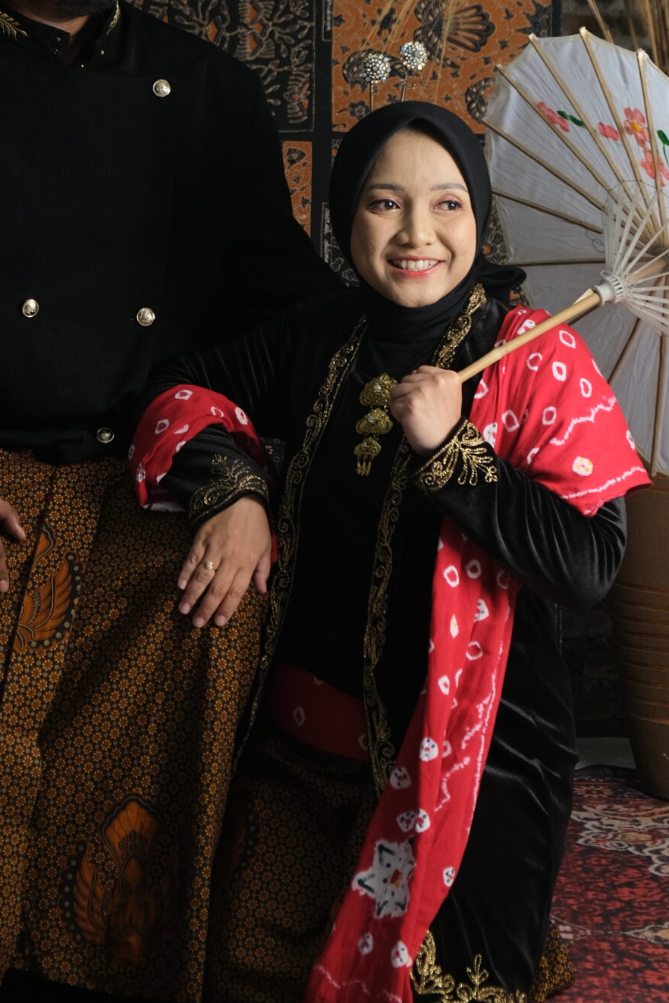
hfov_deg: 11.6
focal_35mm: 118
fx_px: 3289
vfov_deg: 17.2
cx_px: 195
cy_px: 204
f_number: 4.5
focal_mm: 40.7
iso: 320
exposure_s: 1/125
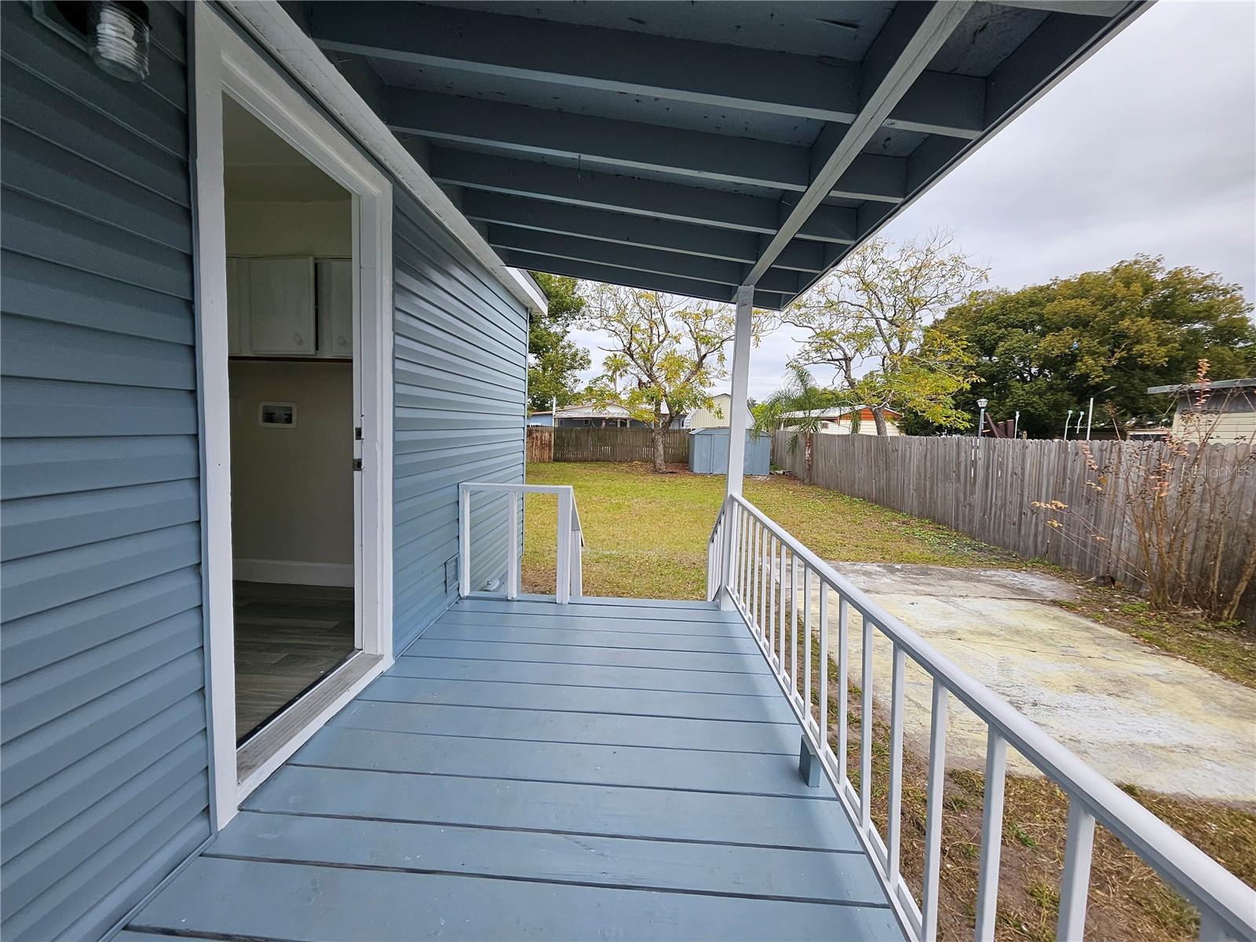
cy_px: 471
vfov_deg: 89.9
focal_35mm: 13
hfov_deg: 106.2
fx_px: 472
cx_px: 628
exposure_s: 1/359
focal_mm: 1.74
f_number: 2.2
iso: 40
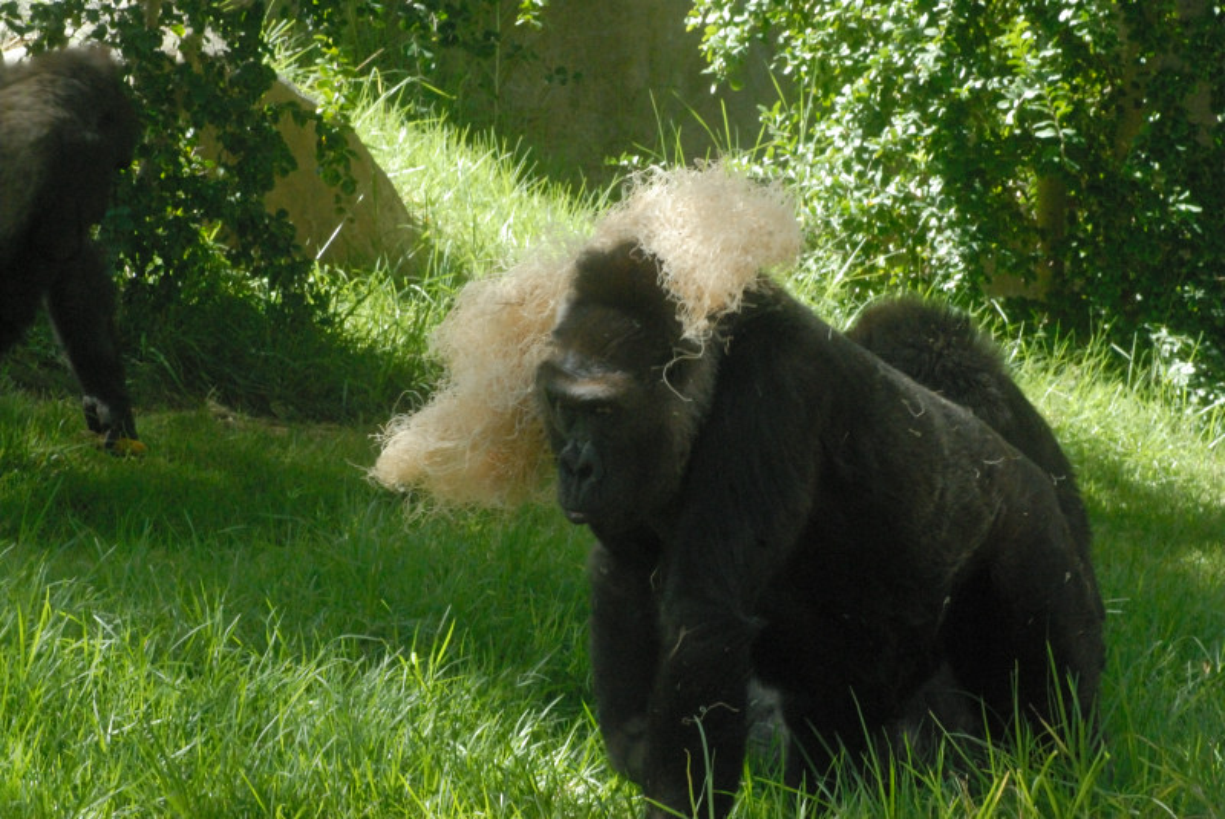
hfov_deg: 11.2
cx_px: 612
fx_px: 6233
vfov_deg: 7.5
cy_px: 410
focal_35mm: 183
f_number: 19
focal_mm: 122
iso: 1600
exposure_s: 1/90
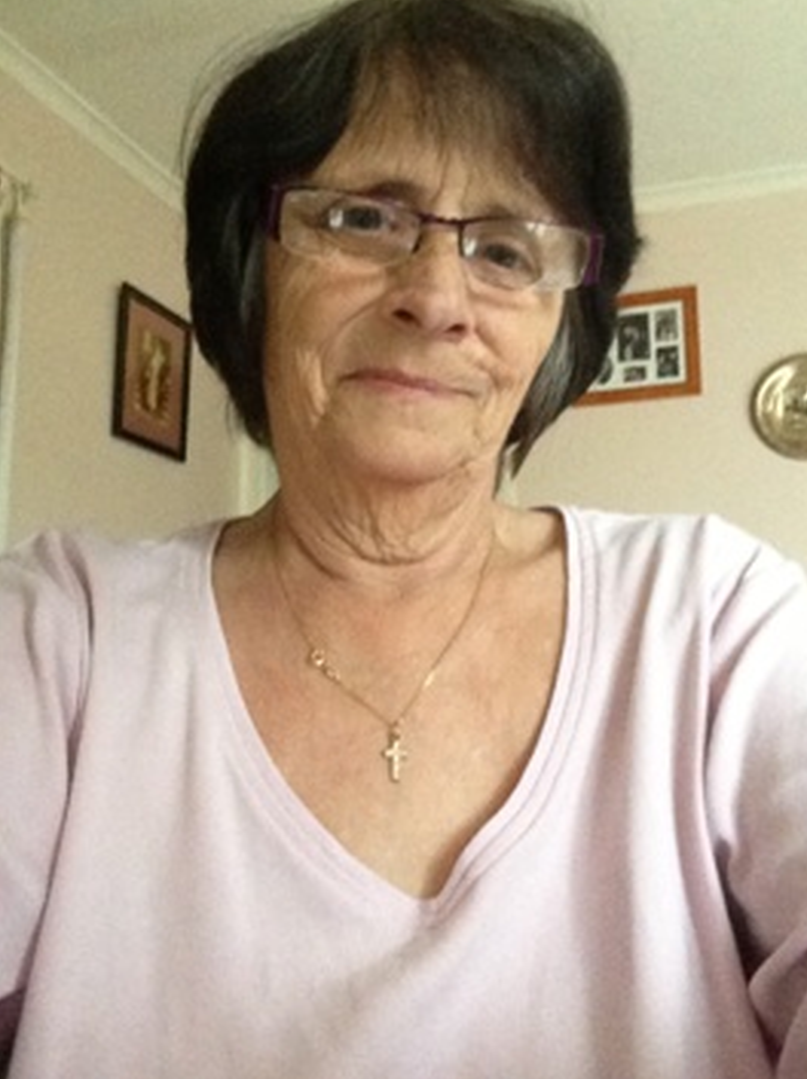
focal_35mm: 36
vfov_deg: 51.4
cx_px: 413
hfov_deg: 39.6
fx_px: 1121
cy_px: 530
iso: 500
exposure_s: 1/15
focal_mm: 2.18
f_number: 2.4
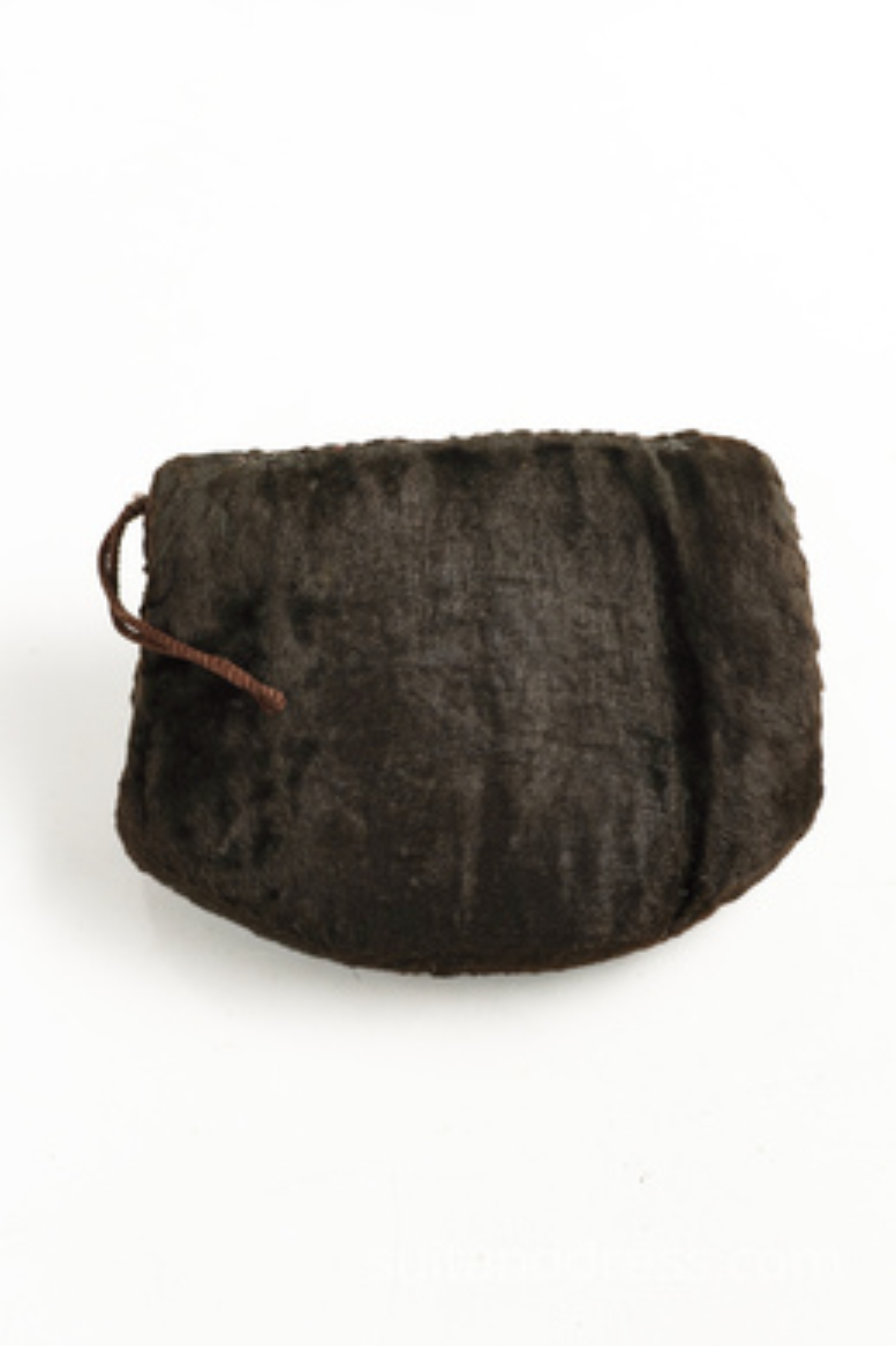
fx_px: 1793
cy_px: 673
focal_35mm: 48
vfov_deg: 41.1
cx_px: 448
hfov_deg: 28.1
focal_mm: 32
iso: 400
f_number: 5.6
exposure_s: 1/80
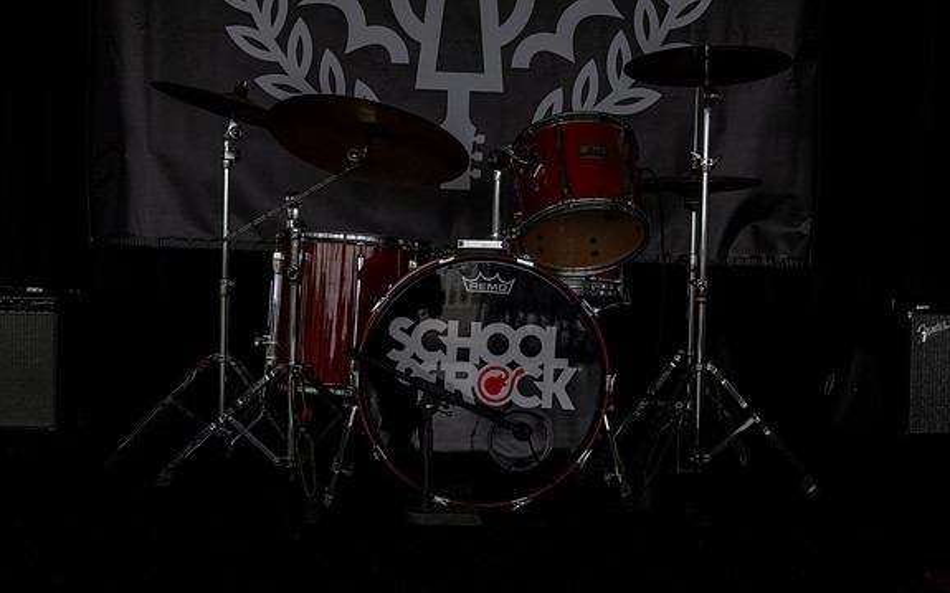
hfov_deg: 37.5
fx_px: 1398
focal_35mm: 54
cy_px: 318
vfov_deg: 24.0
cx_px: 477
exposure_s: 1/200
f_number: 9
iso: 500
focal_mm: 35
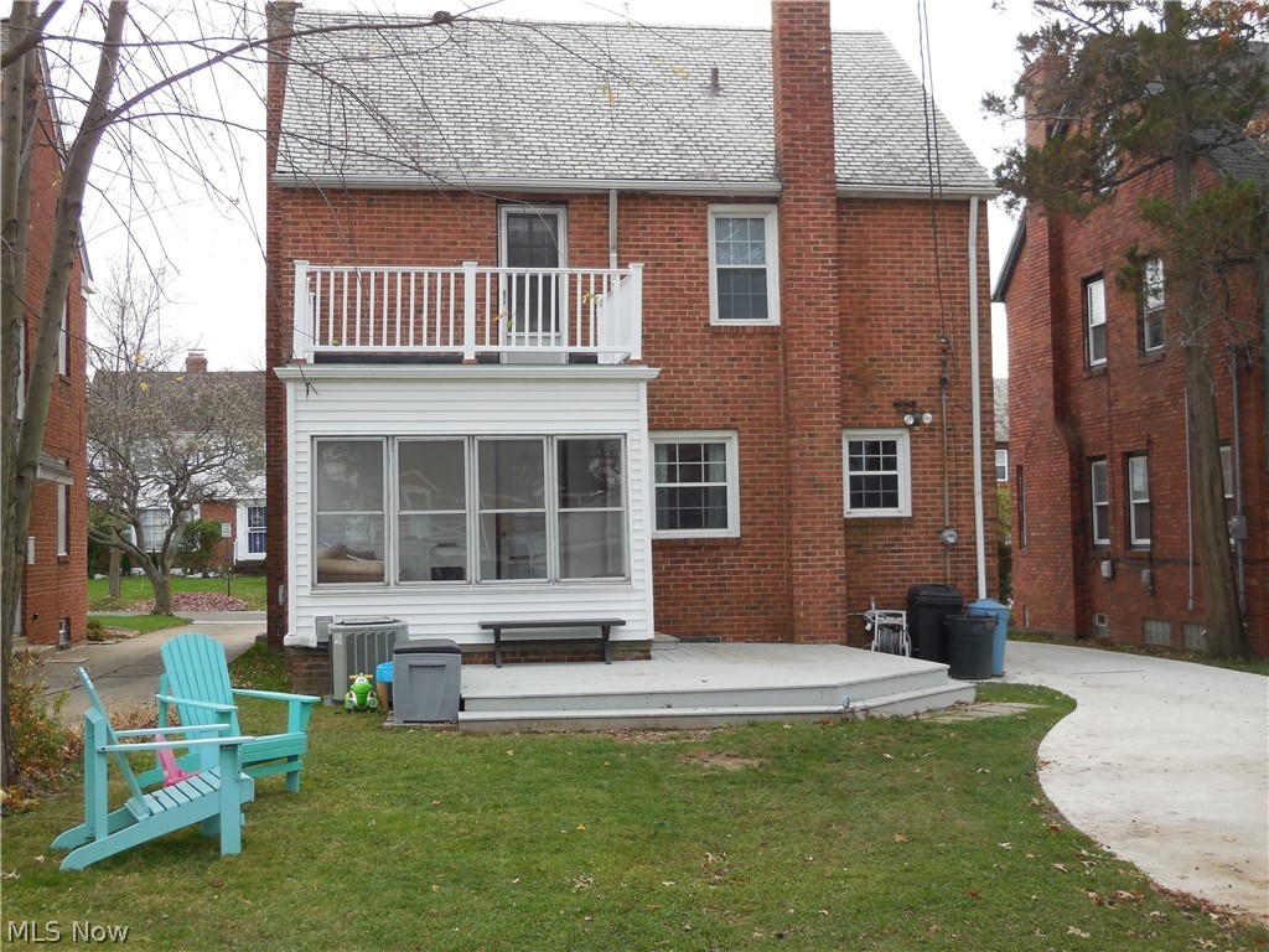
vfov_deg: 31.5
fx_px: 1686
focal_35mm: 46
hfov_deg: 41.2
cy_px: 476
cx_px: 634
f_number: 3.8
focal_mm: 8.2
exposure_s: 1/250
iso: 125
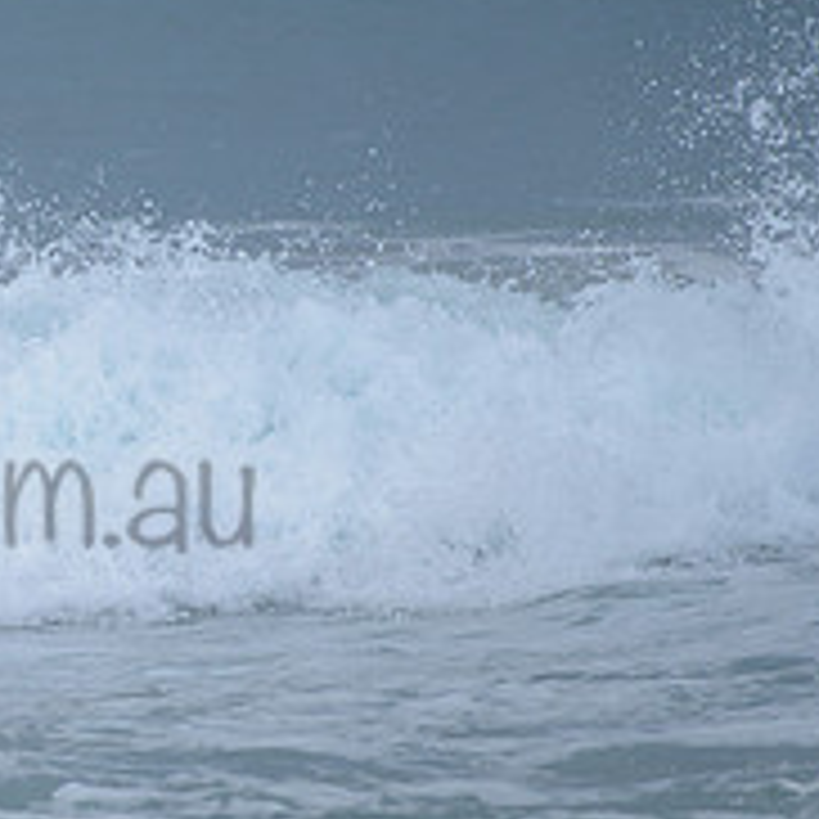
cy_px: 443
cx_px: -220
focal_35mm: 1357
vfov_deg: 1.3
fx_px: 36324
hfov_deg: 1.3
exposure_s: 1/800
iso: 180
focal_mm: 500
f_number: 5.6
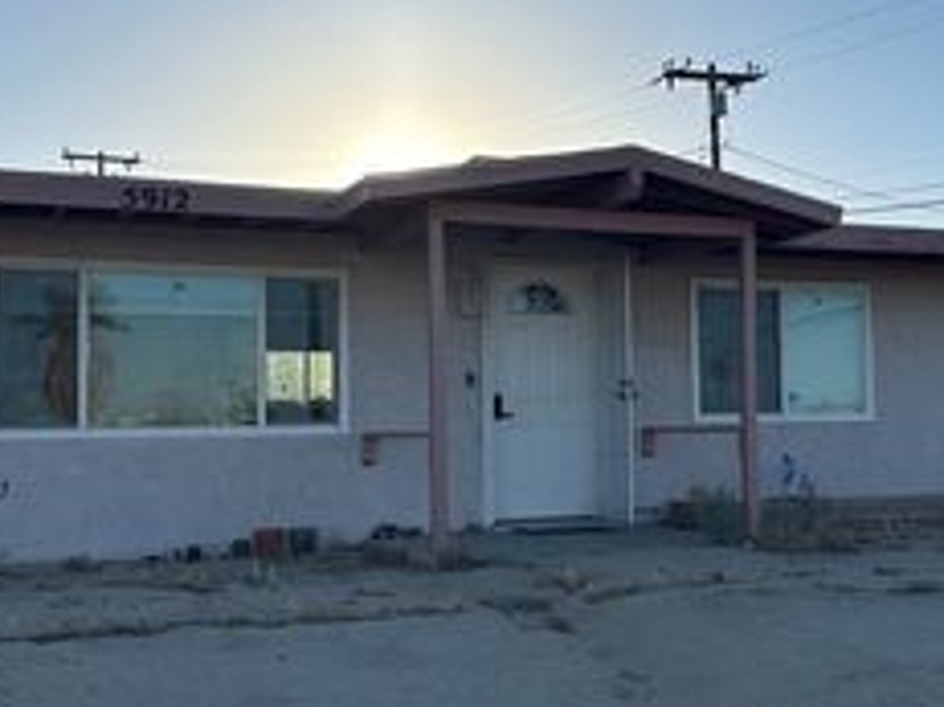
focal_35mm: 52
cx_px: 666
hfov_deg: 36.3
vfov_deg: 28.0
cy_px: 358
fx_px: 1417
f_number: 1.78
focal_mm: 6.86
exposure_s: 1/4762
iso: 80
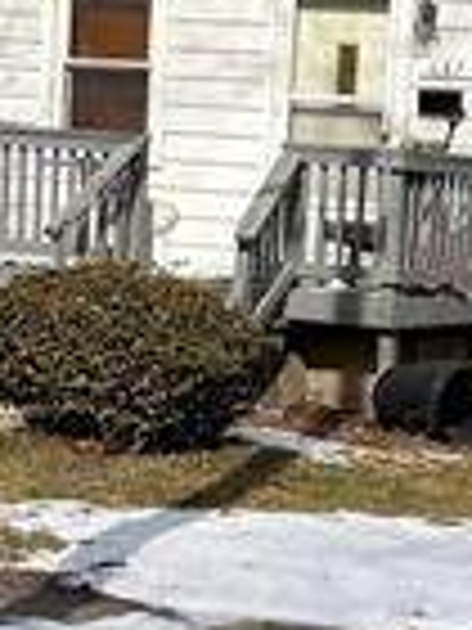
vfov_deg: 14.9
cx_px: 611
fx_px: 2400
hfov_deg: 11.0
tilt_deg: -2.3
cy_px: 328
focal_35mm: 132
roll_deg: -2.6
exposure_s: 1/6711
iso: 80
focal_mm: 6.76
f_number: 1.78
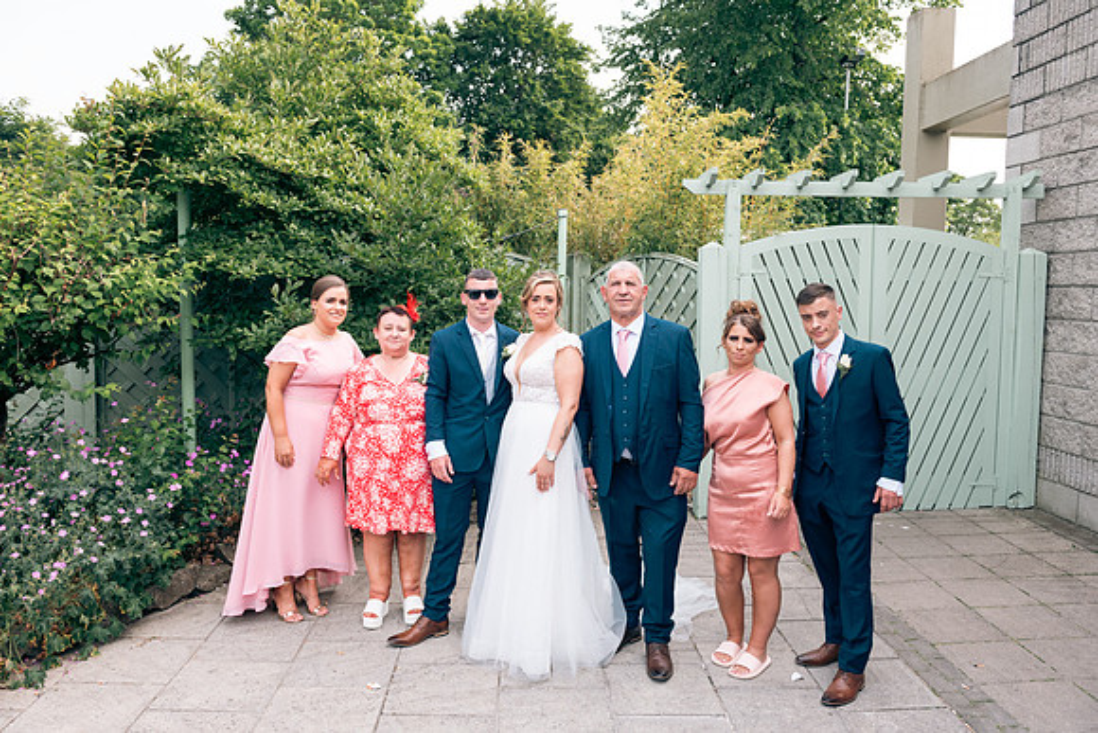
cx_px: 549
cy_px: 366
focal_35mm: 28
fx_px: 854
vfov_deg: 46.4
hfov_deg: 65.5
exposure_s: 1/160
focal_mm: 28
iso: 160
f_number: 6.3
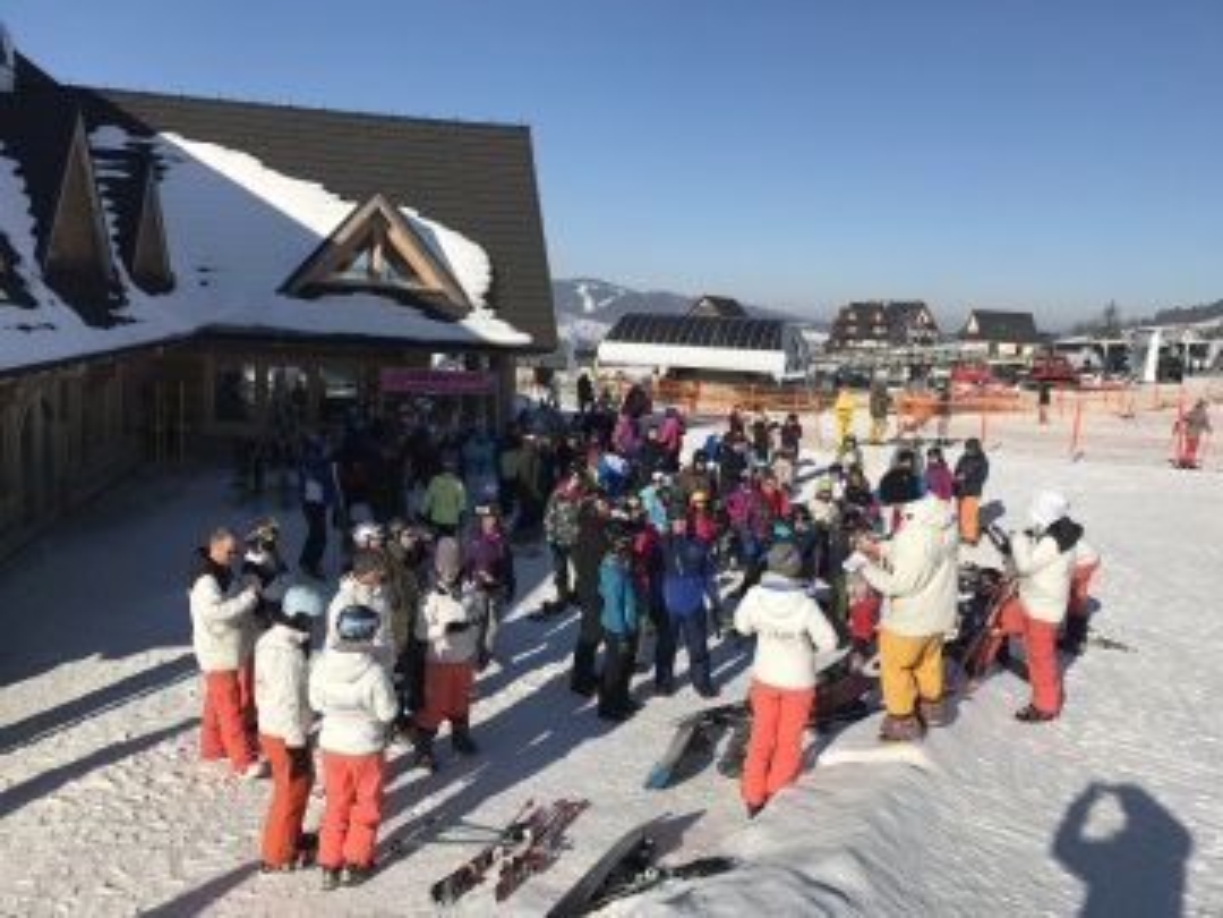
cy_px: 459
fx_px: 989
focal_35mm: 28
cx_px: 612
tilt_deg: -7.4
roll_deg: -2.9
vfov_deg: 49.7
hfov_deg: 63.4
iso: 20
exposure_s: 1/4566
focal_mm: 3.99
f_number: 1.8
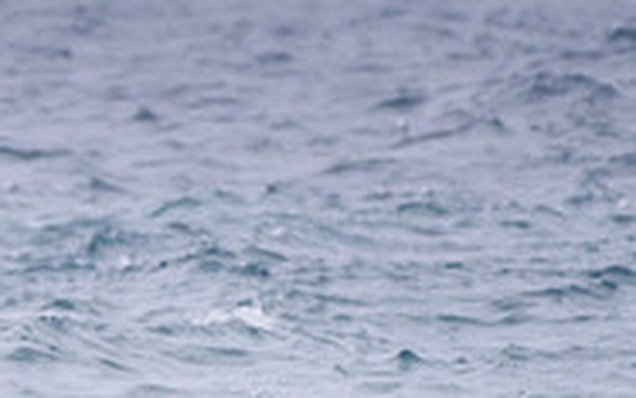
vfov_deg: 0.7
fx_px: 33550
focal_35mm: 1935
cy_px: 530
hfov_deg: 1.1
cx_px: -245
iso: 1100
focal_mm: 500
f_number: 5.6
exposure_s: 1/2000
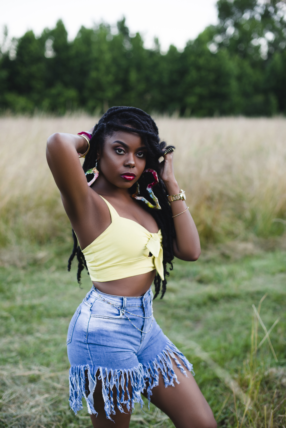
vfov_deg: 39.6
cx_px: 143
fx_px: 595
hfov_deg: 27.0
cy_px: 214
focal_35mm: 50
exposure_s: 1/320
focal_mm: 50
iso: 200
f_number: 2.2
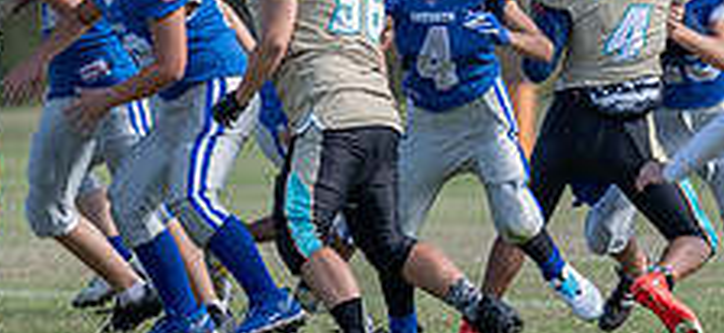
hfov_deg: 3.1
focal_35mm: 734
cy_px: 58
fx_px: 13518
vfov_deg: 1.4
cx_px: 95
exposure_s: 1/1250
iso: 160
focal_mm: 200
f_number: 3.2
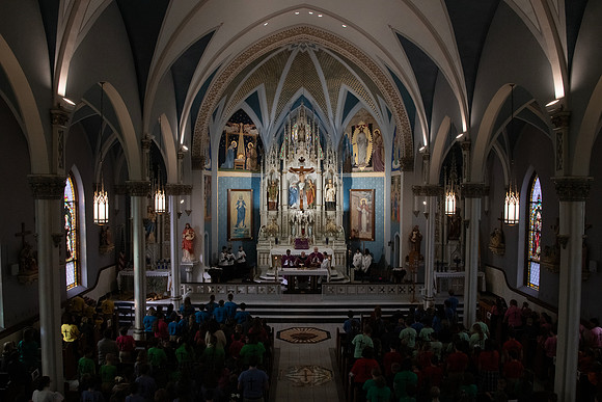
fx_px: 468
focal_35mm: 28
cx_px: 301
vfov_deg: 46.4
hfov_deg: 65.5
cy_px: 201
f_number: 13
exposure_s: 1/100
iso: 4000
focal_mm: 28
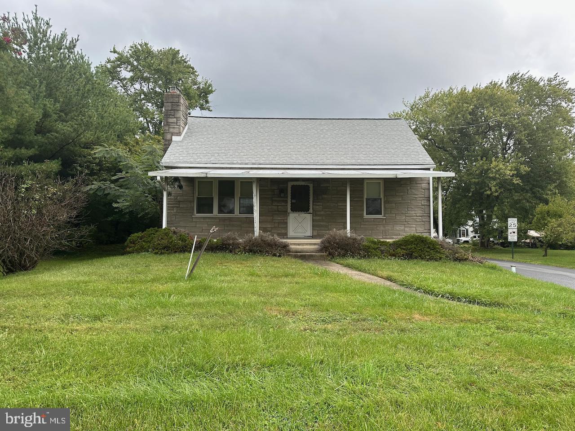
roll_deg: -0.5
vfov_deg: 56.8
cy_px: 216
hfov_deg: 71.6
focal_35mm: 24
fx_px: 399
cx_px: 288
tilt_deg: +2.8
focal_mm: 6.86
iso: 80
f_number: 1.78
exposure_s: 1/718
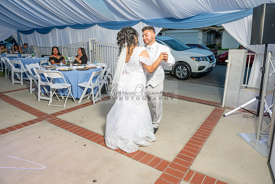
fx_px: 183
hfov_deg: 73.7
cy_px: 92
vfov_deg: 53.2
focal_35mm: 24
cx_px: 138
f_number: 4.5
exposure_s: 1/160
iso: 250
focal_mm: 24
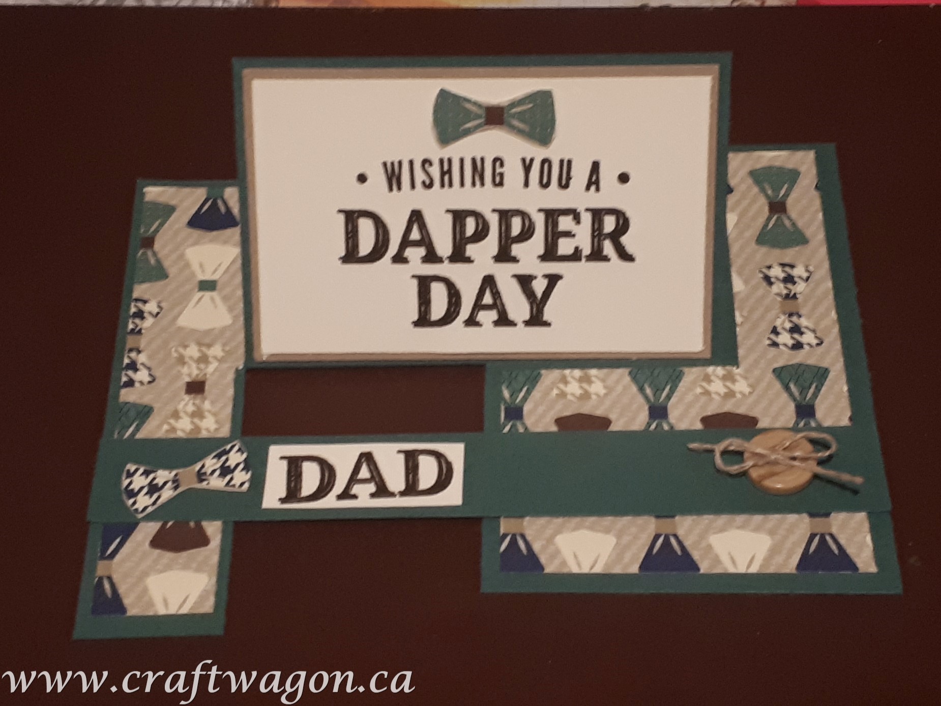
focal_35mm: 27
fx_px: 734
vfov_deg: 51.4
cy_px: 353
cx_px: 470
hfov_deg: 65.3
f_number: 1.9
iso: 200
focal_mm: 3.6
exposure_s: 1/33
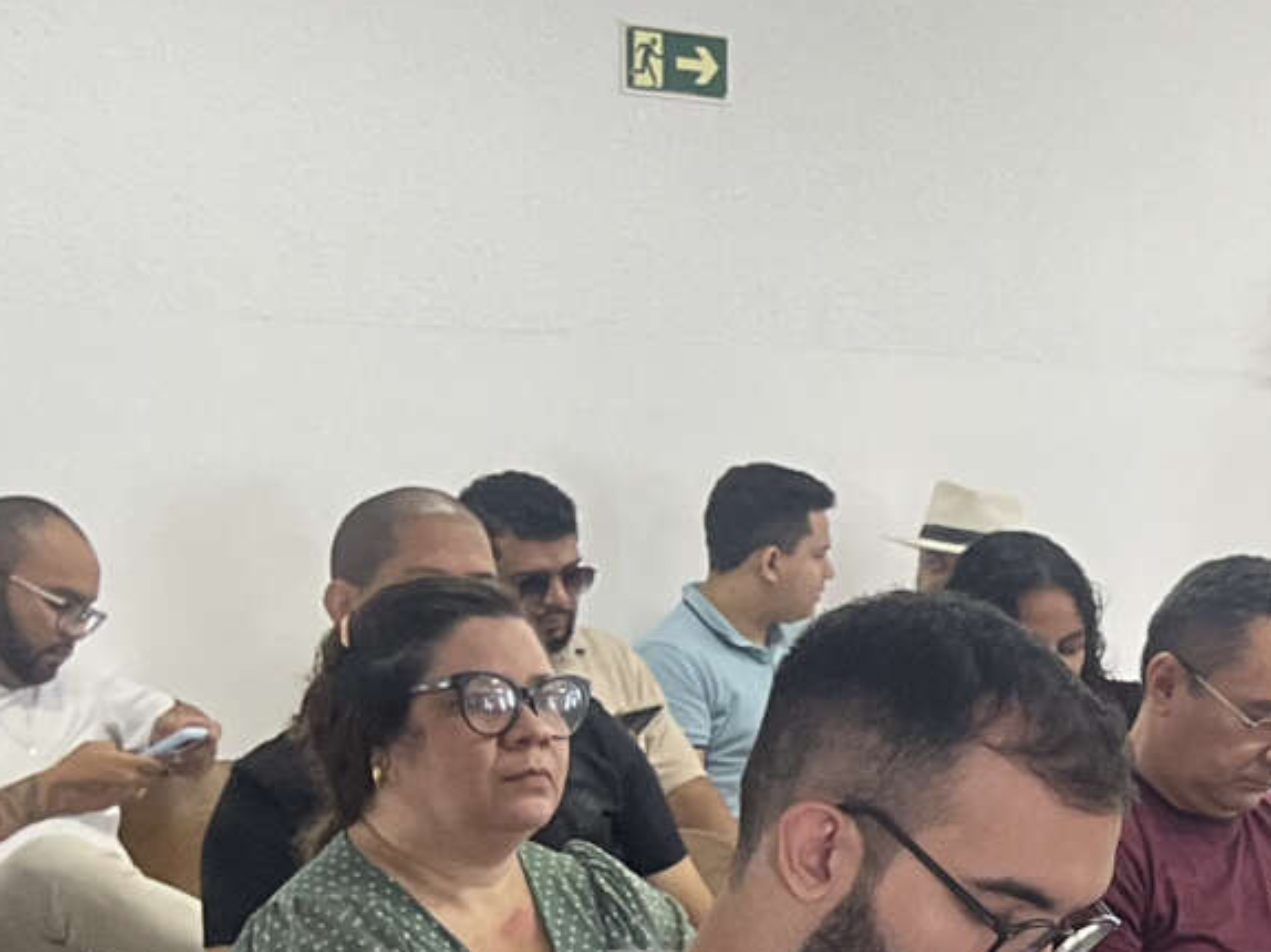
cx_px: 2011
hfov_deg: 15.4
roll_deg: -2.5
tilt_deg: -7.2
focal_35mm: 116
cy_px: 948
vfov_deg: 12.6
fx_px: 4257
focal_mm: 5.1
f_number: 1.6
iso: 160
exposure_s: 1/60
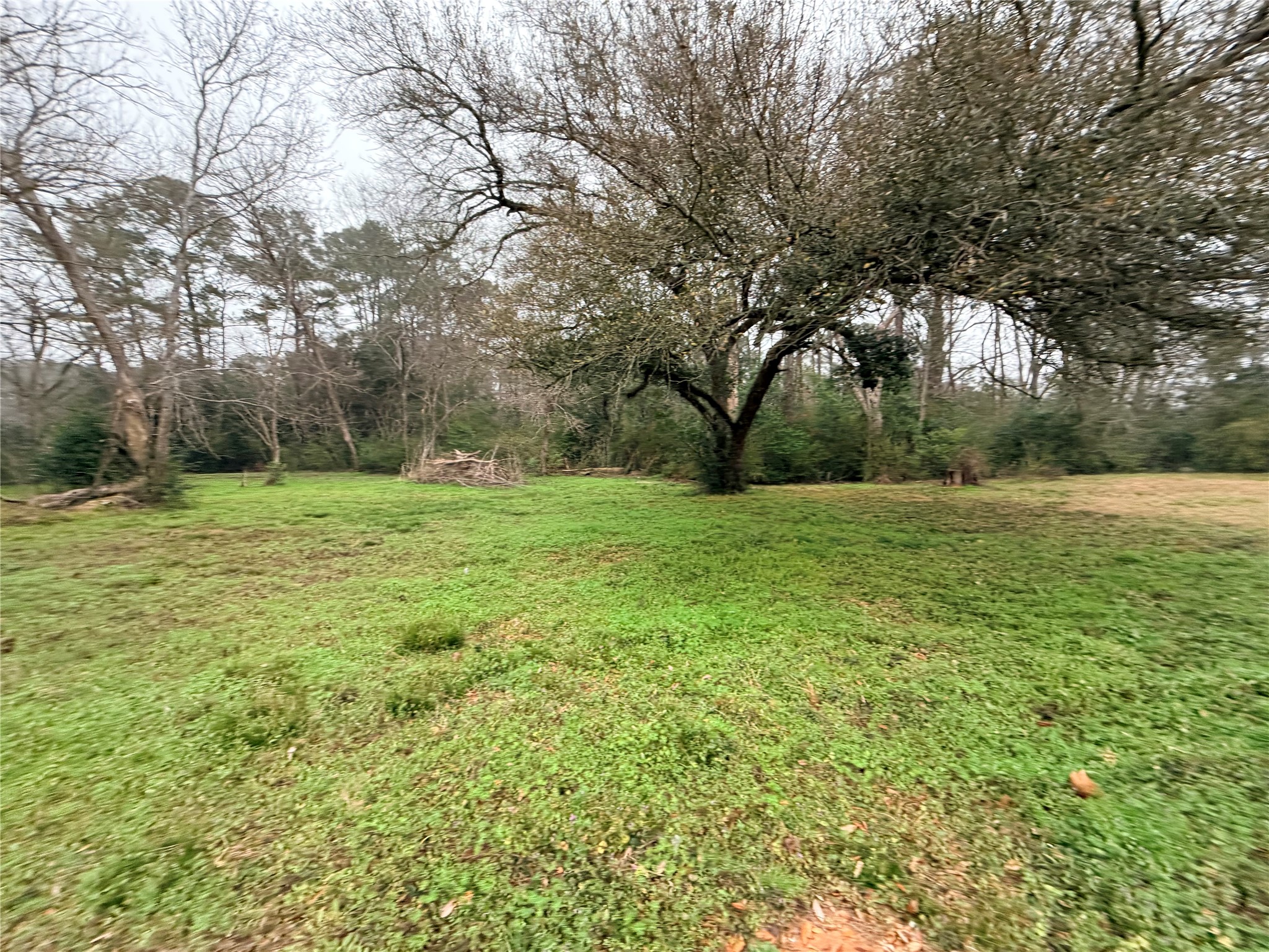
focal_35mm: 14
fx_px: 513
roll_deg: +1.3
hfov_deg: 102.1
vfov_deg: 85.7
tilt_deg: -5.4
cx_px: 634
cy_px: 476
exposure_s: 1/121
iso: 80
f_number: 2.2
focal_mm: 2.22
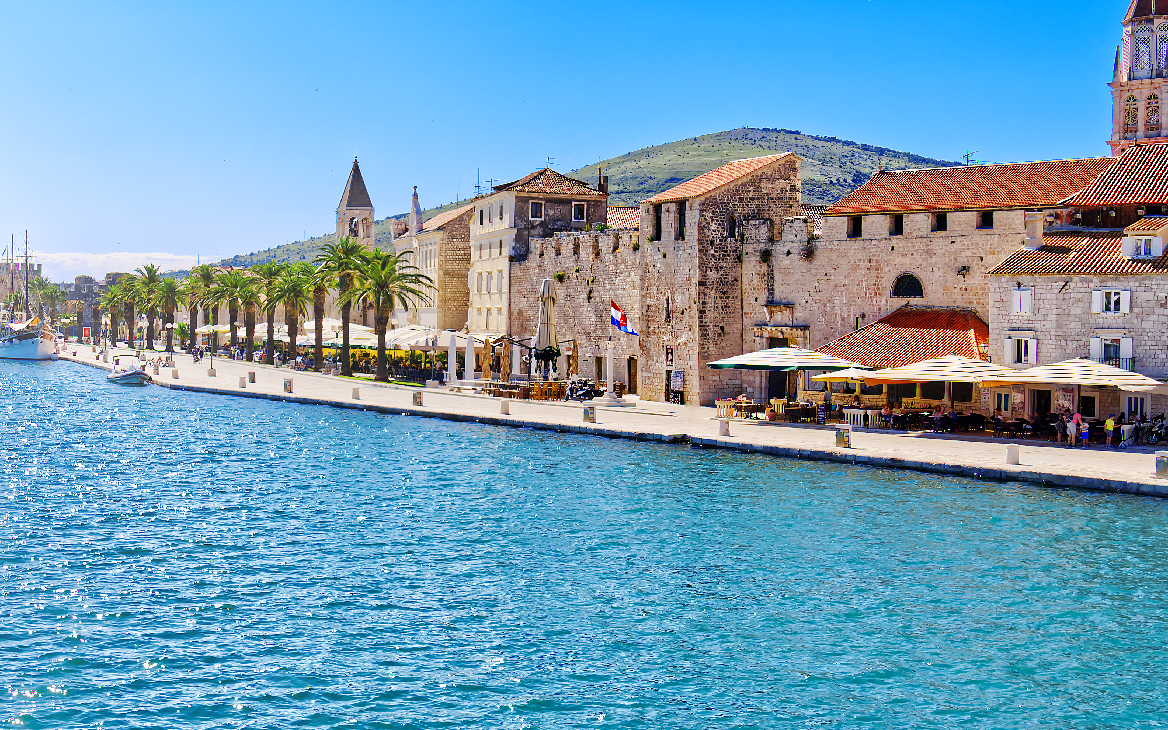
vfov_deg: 25.3
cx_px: 423
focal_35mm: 51
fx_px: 1623
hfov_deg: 39.3
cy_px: 346
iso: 100
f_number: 4.5
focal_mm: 24
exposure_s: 1/1600
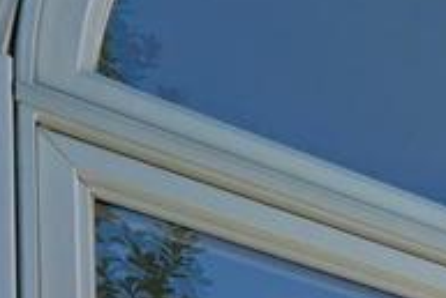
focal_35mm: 112
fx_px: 1389
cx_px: 1252
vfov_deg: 9.0
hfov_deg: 11.9
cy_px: 982
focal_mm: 10
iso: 125
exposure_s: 1/160
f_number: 6.3
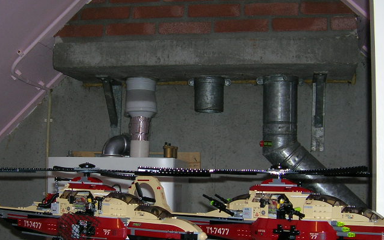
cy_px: 139
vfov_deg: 22.4
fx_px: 607
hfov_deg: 35.0
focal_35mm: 58
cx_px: 163
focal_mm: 5.7
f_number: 2.9
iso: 50
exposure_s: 1/60.1
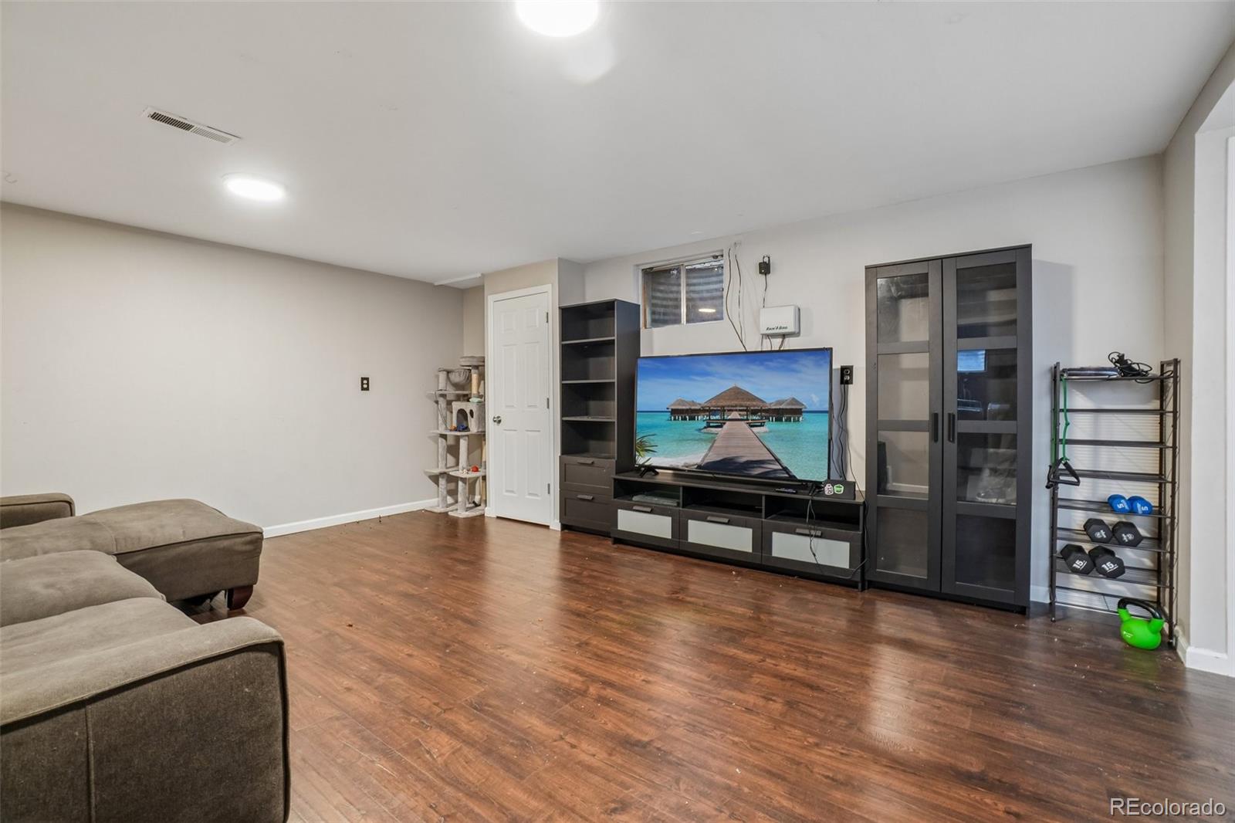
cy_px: 412
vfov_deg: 77.3
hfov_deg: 100.4
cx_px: 618
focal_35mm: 15
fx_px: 514
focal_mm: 10
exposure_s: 1.3
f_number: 8
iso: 400
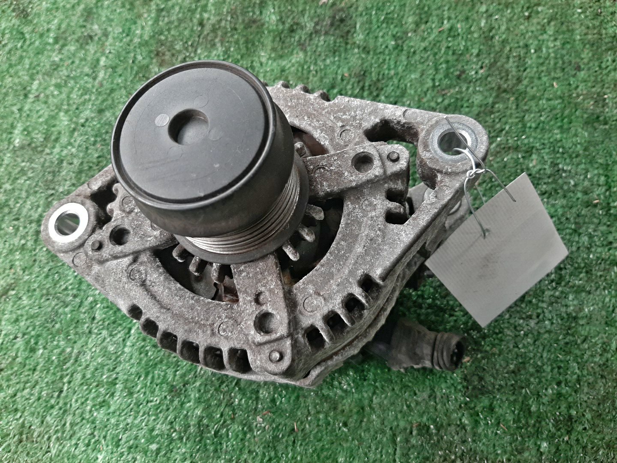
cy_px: 232
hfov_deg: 67.3
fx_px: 463
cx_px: 308
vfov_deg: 53.1
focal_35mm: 26
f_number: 1.7
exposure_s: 1/50
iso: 142
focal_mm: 3.93
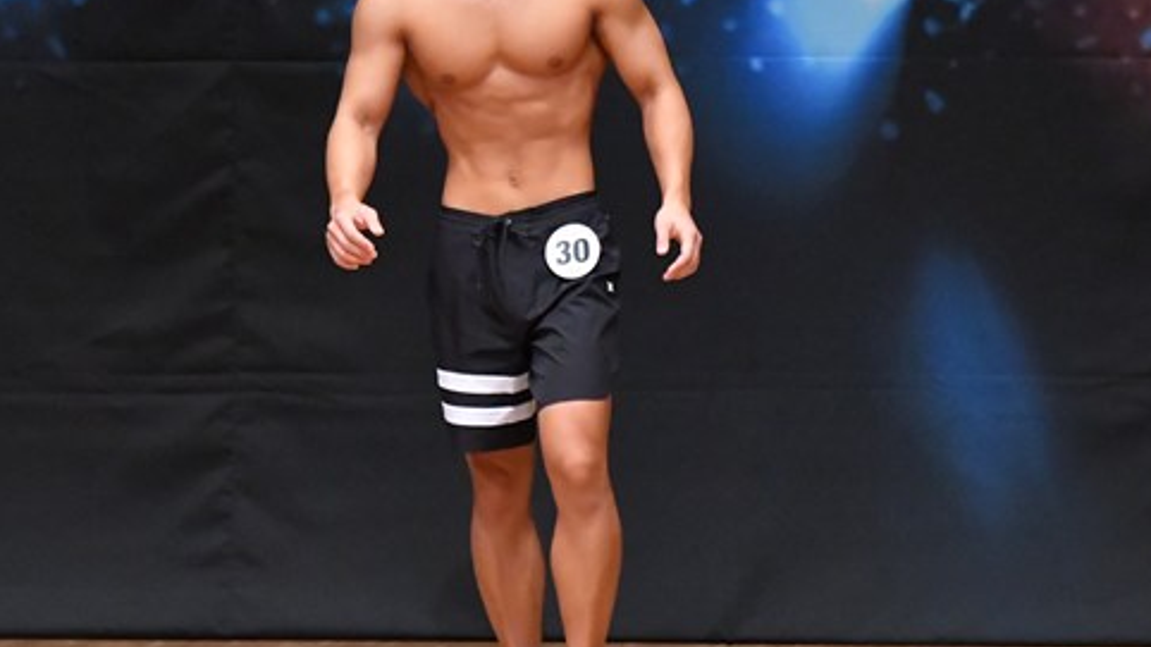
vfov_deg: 2.5
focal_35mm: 480
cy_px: 282
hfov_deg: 4.5
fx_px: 14648
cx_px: 574
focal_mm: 190
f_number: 5.6
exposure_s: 1/400
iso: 8000
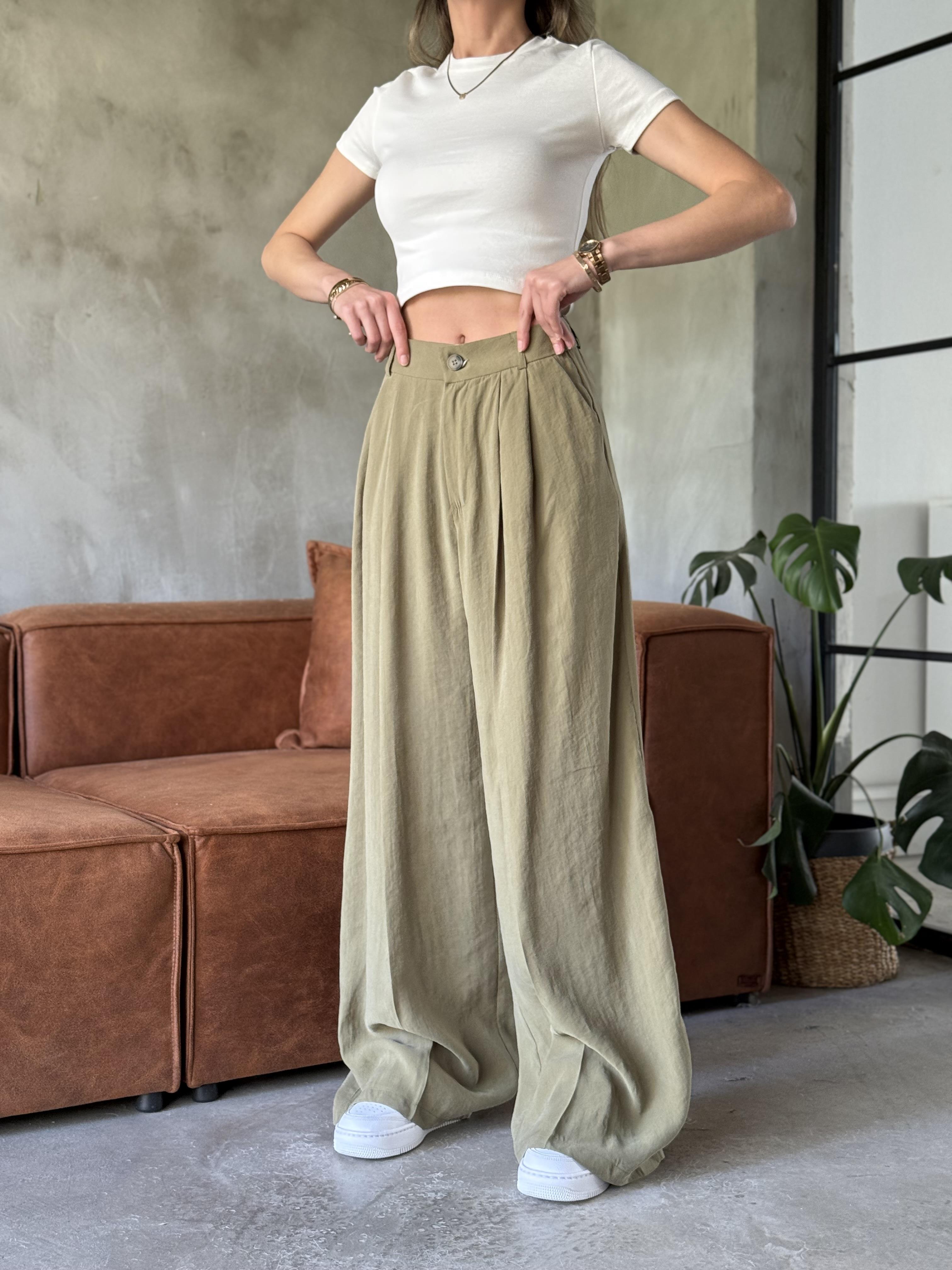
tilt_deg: -2.6
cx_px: 476
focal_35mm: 48
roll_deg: +0.1
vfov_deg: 39.7
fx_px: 1760
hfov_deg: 30.3
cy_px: 635
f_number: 1.78
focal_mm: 6.76
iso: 125
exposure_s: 1/60
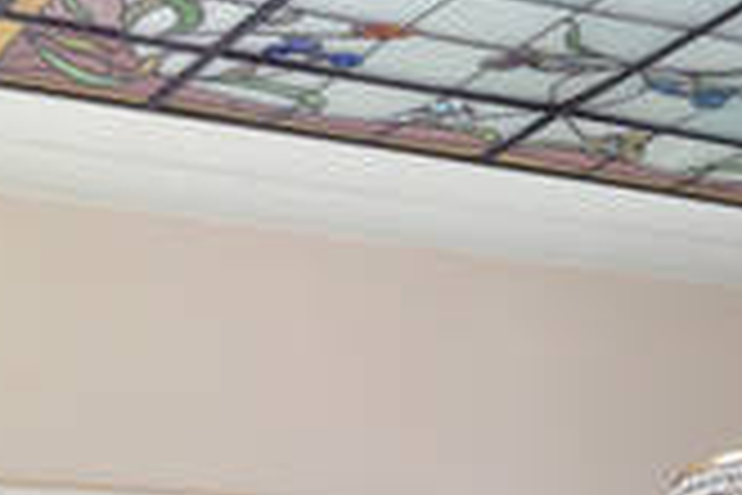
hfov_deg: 17.4
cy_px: -133
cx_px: 985
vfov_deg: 12.1
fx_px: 2267
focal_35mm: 110
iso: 64
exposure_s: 1/60
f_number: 2.4
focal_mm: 4.28
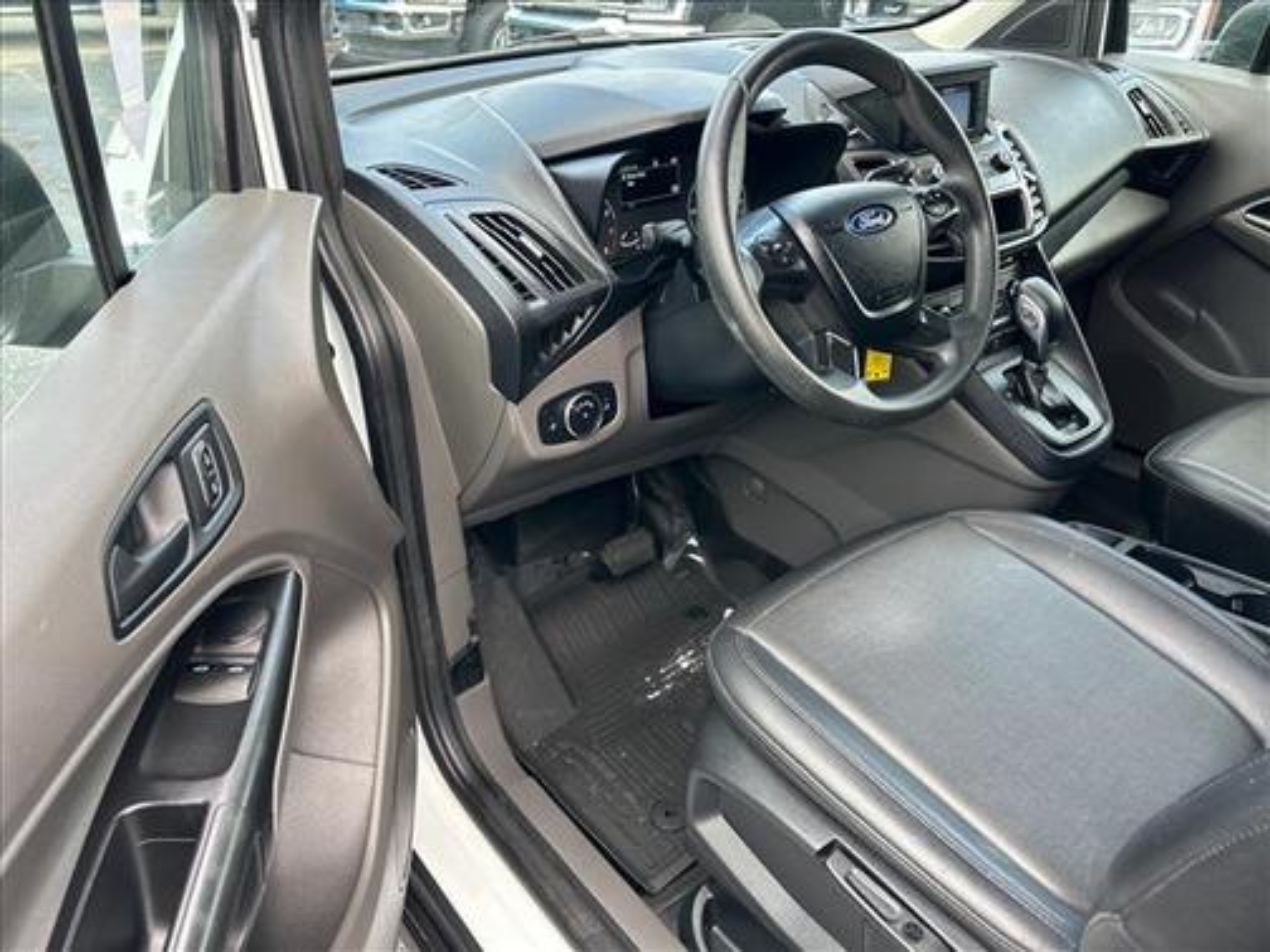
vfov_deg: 53.1
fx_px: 954
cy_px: 476
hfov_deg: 67.3
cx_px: 635
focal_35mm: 26
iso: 64
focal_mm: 5.7
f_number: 1.5
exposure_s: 1/161
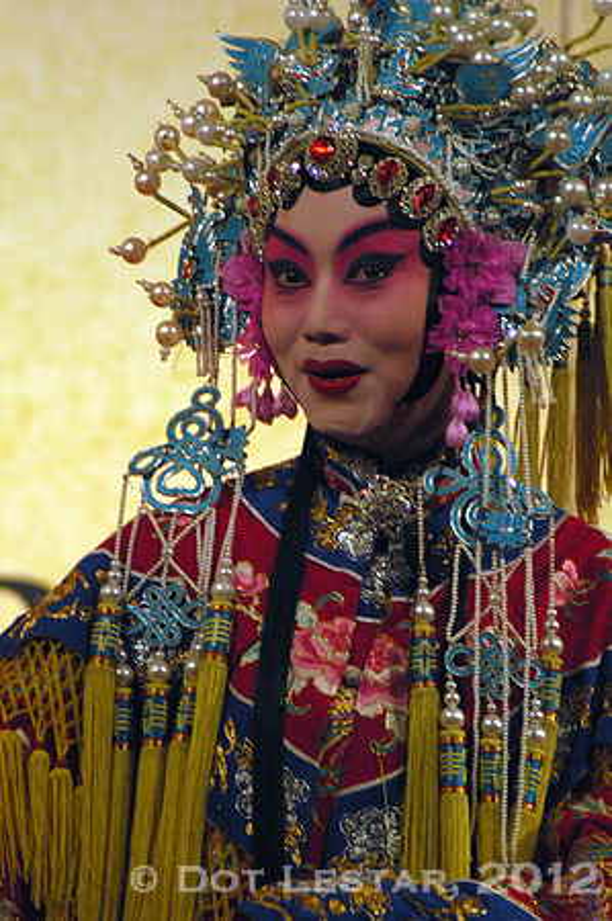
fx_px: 11501
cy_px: 460
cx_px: 306
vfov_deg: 4.6
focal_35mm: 450
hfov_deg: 3.0
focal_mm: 300
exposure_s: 1/320
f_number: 6
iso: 800
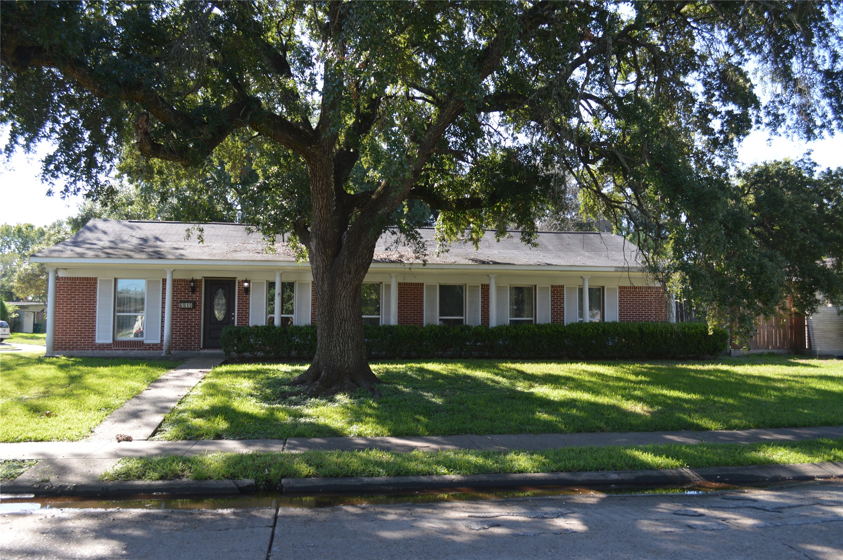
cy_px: 280
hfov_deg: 62.0
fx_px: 702
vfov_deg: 43.5
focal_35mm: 30
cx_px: 422
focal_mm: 20
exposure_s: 1/125
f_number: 5.6
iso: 140
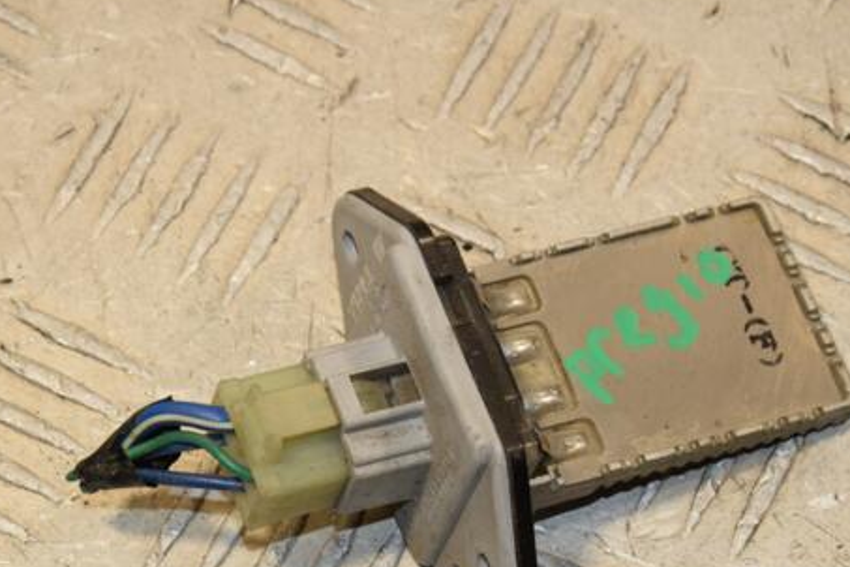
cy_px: 359
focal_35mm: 179
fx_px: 4226
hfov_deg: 11.5
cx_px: 482
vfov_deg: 7.7
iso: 800
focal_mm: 90
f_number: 9
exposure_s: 1/200
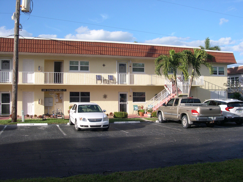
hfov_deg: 49.0
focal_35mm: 38
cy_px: 91
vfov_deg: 37.7
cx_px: 122
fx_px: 267
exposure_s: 1/186
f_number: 7.6
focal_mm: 8
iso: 100
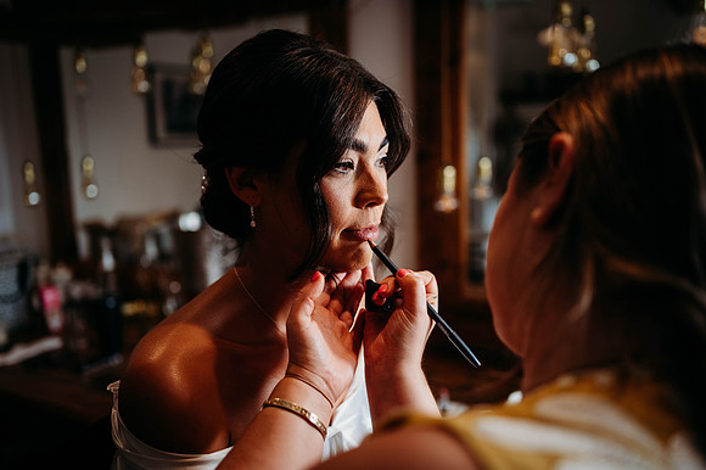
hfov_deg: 54.5
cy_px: 235
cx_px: 353
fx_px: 686
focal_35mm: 35
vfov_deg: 37.8
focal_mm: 35
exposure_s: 1/200
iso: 180
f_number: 2
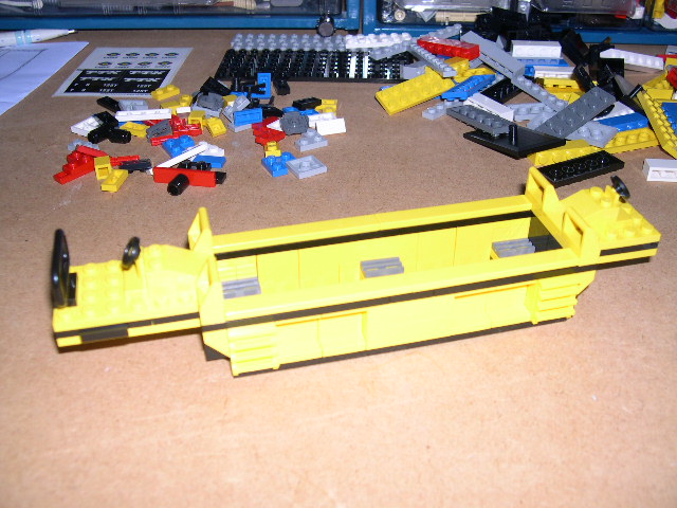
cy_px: 254
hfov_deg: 49.0
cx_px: 338
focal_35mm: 38
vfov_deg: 37.7
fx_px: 743
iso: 100
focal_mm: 8
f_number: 2.8
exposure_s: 1/60
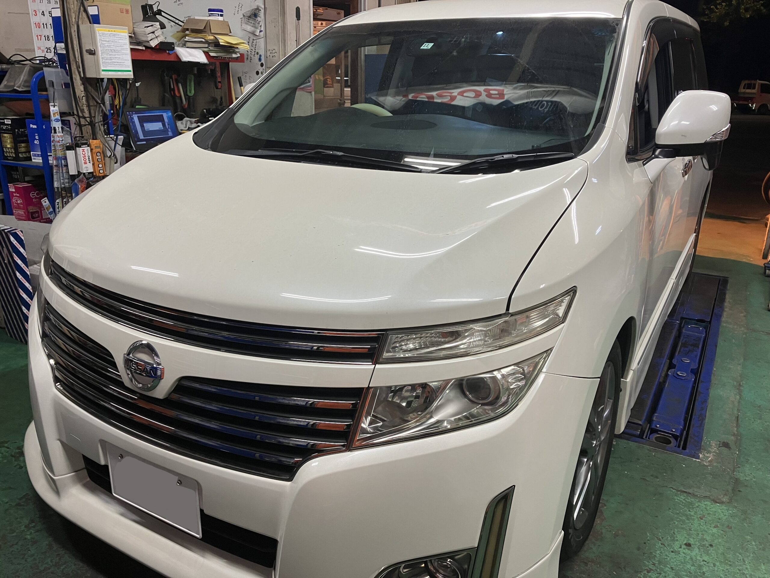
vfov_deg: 49.7
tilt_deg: -18.2
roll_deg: -0.8
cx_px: 385
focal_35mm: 28
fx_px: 623
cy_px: 289
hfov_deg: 63.4
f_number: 1.8
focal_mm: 3.99
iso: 64
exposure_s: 1/50
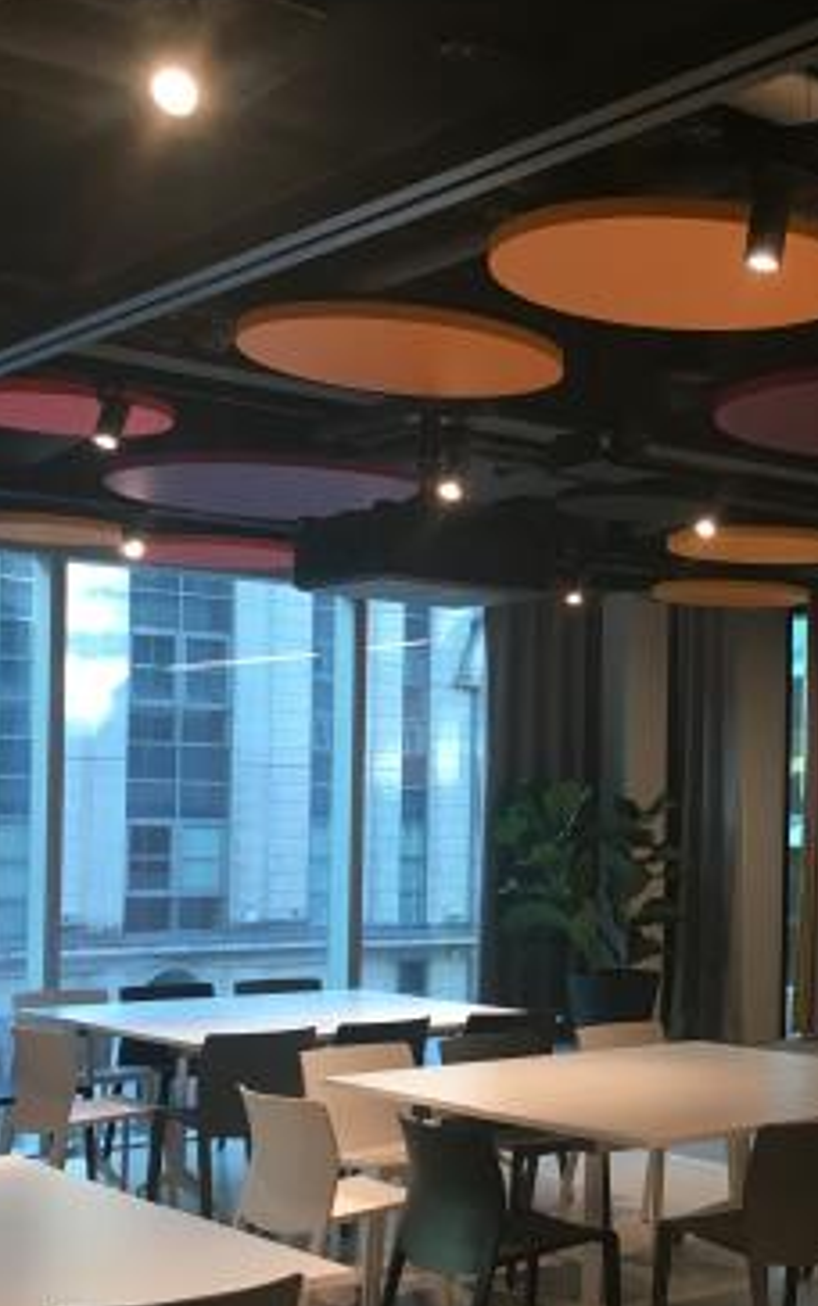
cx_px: 843
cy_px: 807
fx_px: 1923
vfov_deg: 37.3
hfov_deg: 22.9
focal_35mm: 54
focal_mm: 4.15
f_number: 2.2
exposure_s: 1/33
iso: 40
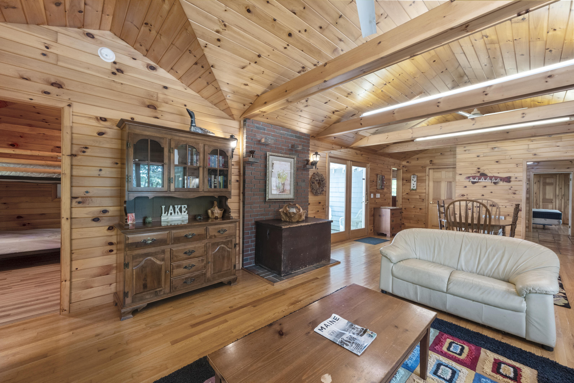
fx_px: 223
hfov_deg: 104.3
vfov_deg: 81.2
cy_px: 192
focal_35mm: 14
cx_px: 287
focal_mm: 9.2
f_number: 8
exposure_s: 1/3
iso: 400
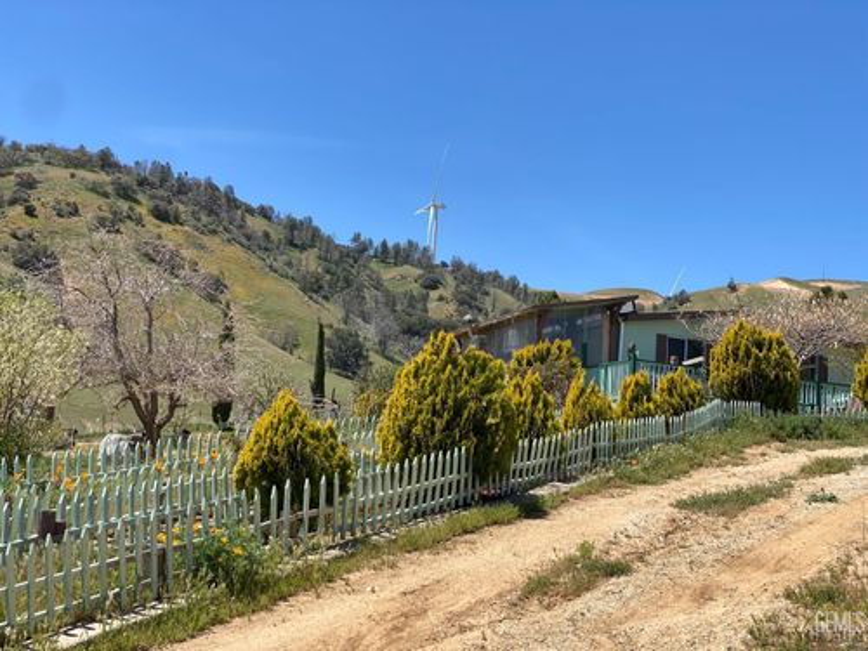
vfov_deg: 28.0
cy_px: 326
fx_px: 1304
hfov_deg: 36.8
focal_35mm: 52
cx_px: 434
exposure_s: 1/1332
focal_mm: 6
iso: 20
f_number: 2
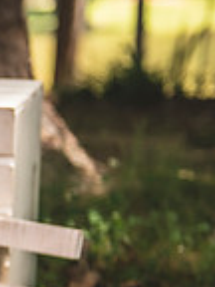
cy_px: 247
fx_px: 1491
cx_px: -335
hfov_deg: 7.6
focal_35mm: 180
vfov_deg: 10.9
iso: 200
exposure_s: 1/400
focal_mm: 44
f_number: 2.8
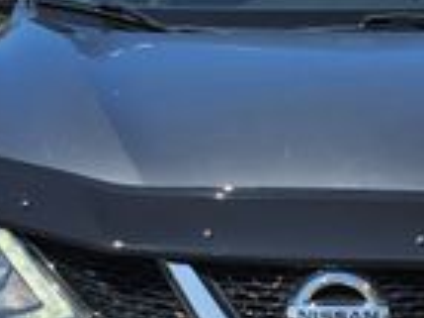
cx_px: 308
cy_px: 229
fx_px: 1261
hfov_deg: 19.0
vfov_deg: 14.3
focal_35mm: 103
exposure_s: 1/666
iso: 10
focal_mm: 6.3
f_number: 1.7
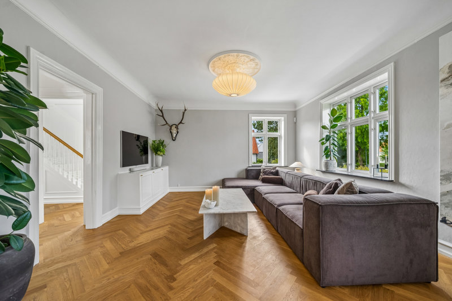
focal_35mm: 13
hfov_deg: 108.3
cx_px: 226
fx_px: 163
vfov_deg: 85.4
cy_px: 150
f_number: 5
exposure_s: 1/80
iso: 400
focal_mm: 13
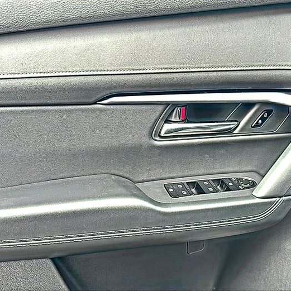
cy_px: 145
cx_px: 194
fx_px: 361
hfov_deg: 43.2
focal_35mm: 38
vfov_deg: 43.9
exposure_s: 1/251
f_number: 1.78
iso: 80
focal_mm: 6.86
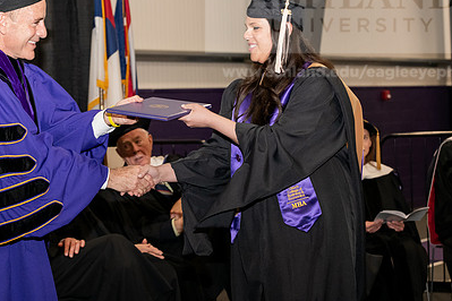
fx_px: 1368
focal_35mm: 109
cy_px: 96
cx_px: 171
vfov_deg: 12.5
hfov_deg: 18.7
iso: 2000
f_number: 5.6
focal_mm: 75
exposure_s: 1/200
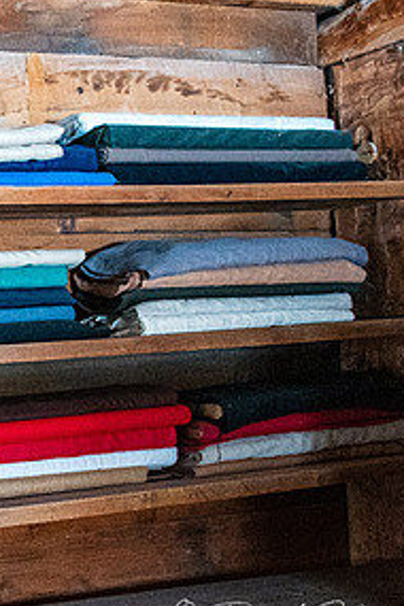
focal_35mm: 57
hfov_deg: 20.8
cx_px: -176
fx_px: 959
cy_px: 367
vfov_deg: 34.9
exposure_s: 1/60
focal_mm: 28
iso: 10000
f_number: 11
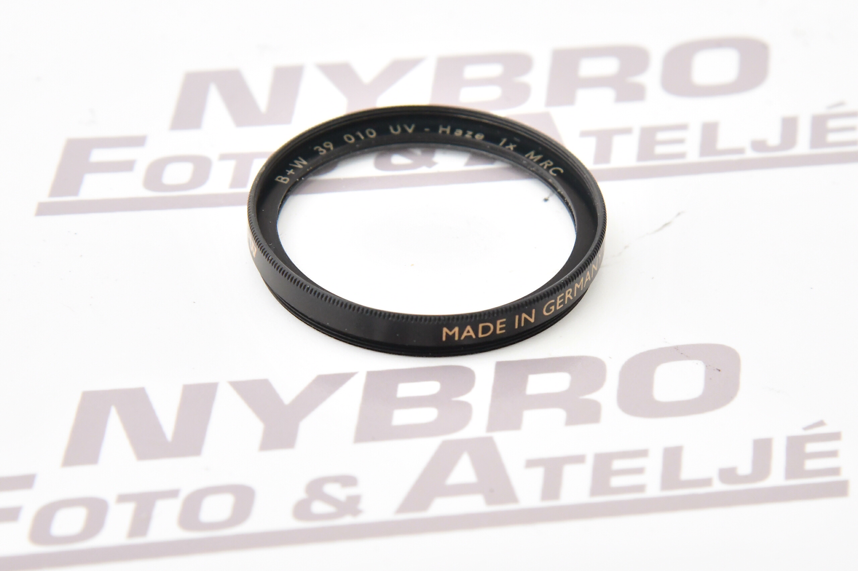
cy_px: 286
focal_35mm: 120
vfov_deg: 11.4
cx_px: 429
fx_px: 2858
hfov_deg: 17.1
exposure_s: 1/200
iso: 2500
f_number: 10
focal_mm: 120
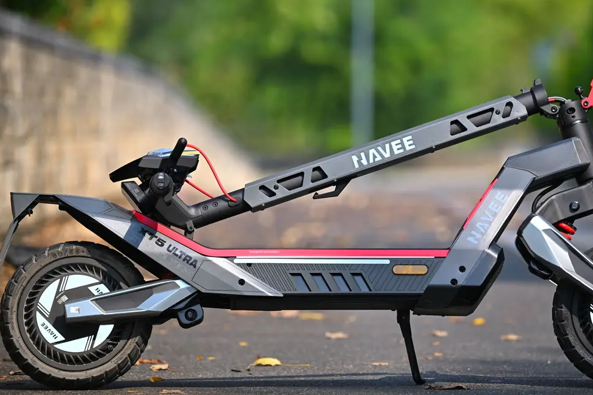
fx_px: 5320
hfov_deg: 6.4
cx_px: 353
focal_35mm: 323
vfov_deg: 4.3
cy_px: 190
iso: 90
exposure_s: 1/125
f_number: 5
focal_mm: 260
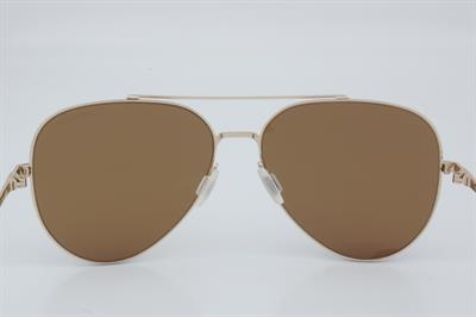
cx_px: 238
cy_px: 158
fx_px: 991
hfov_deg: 27.0
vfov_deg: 18.2
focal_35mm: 75
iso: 100
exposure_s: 1/3
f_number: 32
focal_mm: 50
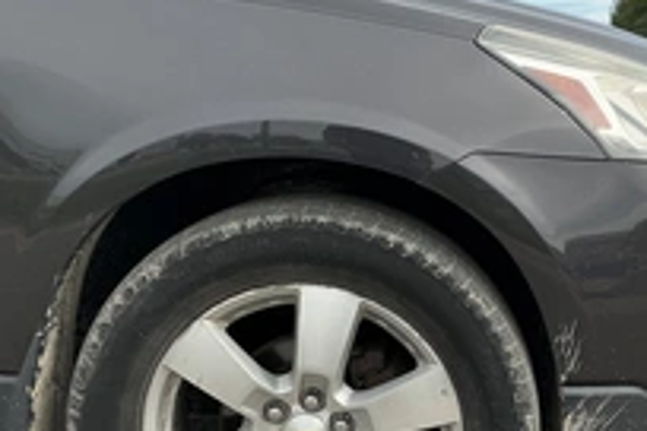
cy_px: 298
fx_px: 1024
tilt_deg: -10.3
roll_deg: -1.5
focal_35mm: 57
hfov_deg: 34.6
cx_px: 457
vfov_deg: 23.6
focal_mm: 3
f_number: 1.8
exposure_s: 1/1144
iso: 25
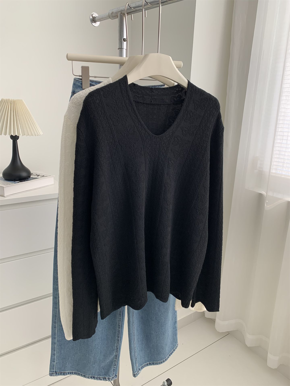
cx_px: 145
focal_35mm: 26
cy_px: 193
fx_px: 290
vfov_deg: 67.3
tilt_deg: -16.1
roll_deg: -2.8
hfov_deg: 53.1
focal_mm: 4.25
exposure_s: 1/122
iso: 40
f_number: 1.8
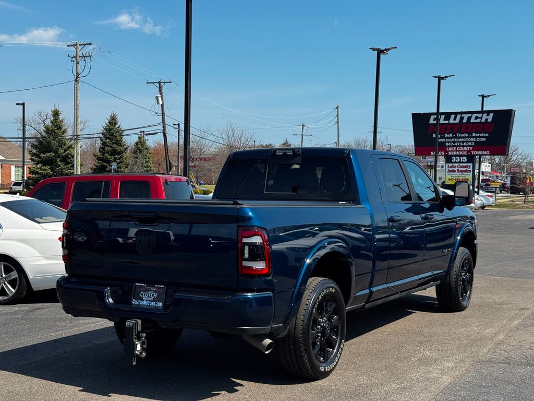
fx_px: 740
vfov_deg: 30.3
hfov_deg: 39.7
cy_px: 200
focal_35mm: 48
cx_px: 267
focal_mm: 6.76
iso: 64
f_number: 1.78
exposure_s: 1/4049
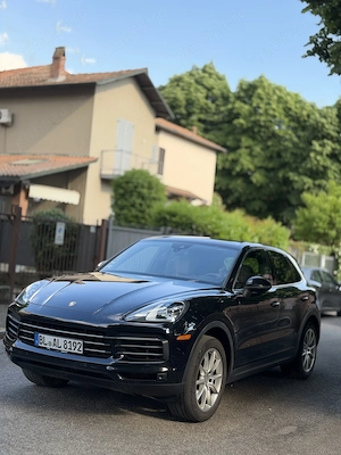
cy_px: 228
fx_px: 630
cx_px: 170
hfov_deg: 30.3
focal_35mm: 48
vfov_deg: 39.7
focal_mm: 6.76
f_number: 1.78
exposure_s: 1/1013
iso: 64
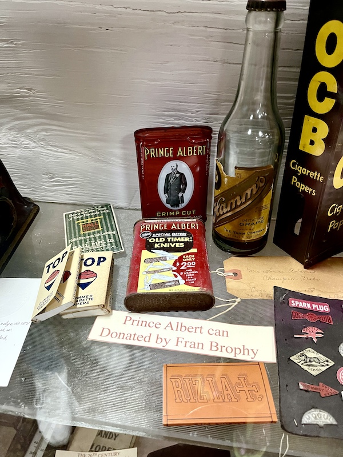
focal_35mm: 25
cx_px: 172
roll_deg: +1.9
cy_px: 228
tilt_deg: -34.1
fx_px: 330
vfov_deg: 69.4
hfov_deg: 54.9
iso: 400
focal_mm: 5.1
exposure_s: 1/60
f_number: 1.6
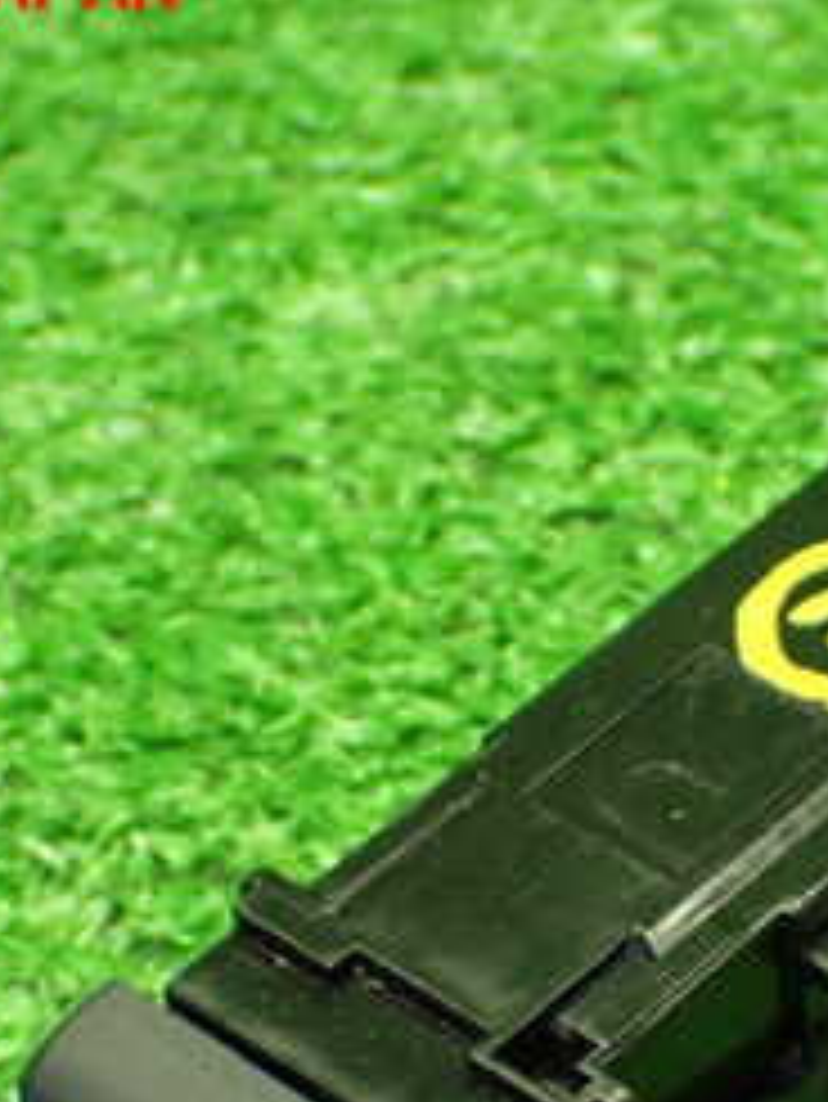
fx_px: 4525
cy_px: 936
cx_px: 711
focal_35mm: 142
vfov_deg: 13.8
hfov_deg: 10.4
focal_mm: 10.35
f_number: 3.5
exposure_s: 1/60
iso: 1000
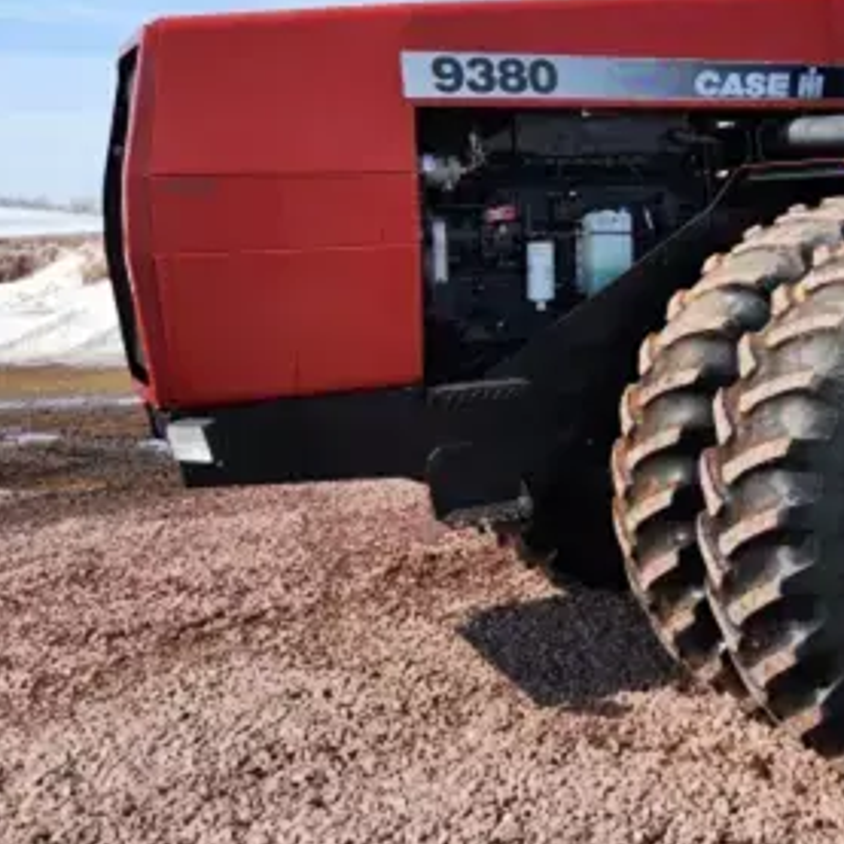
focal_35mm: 47
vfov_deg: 35.4
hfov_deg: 32.5
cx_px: 887
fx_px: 1296
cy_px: 229
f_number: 1.8
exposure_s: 1/1910
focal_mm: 5.4
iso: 20
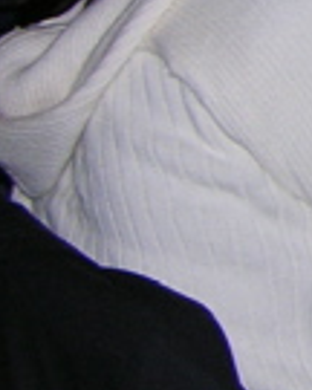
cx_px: 1271
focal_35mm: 260
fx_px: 3001
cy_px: 39
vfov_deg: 7.4
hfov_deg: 5.2
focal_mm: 9
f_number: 2.8
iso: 100
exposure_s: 1/60.1
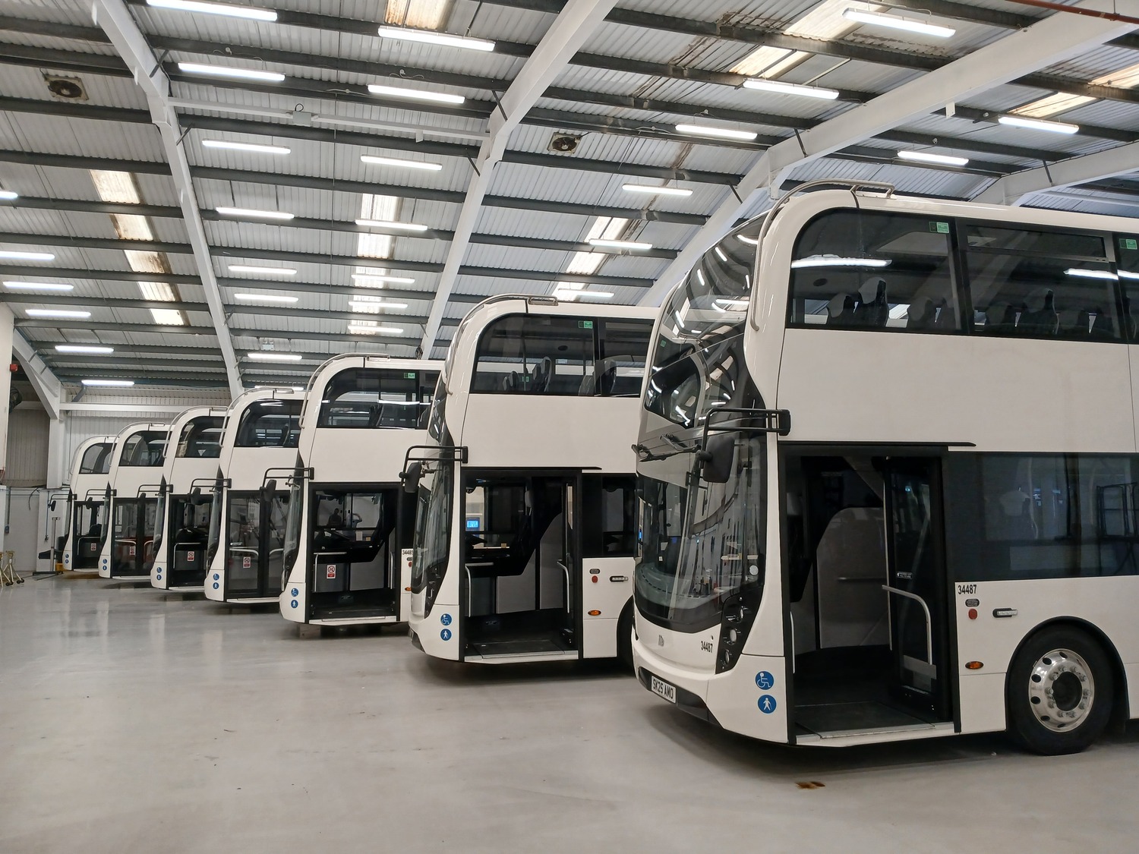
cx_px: 570
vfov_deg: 53.1
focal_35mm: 26
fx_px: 856
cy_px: 427
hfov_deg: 67.3
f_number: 1.8
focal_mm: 3.98
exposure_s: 1/50
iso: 80
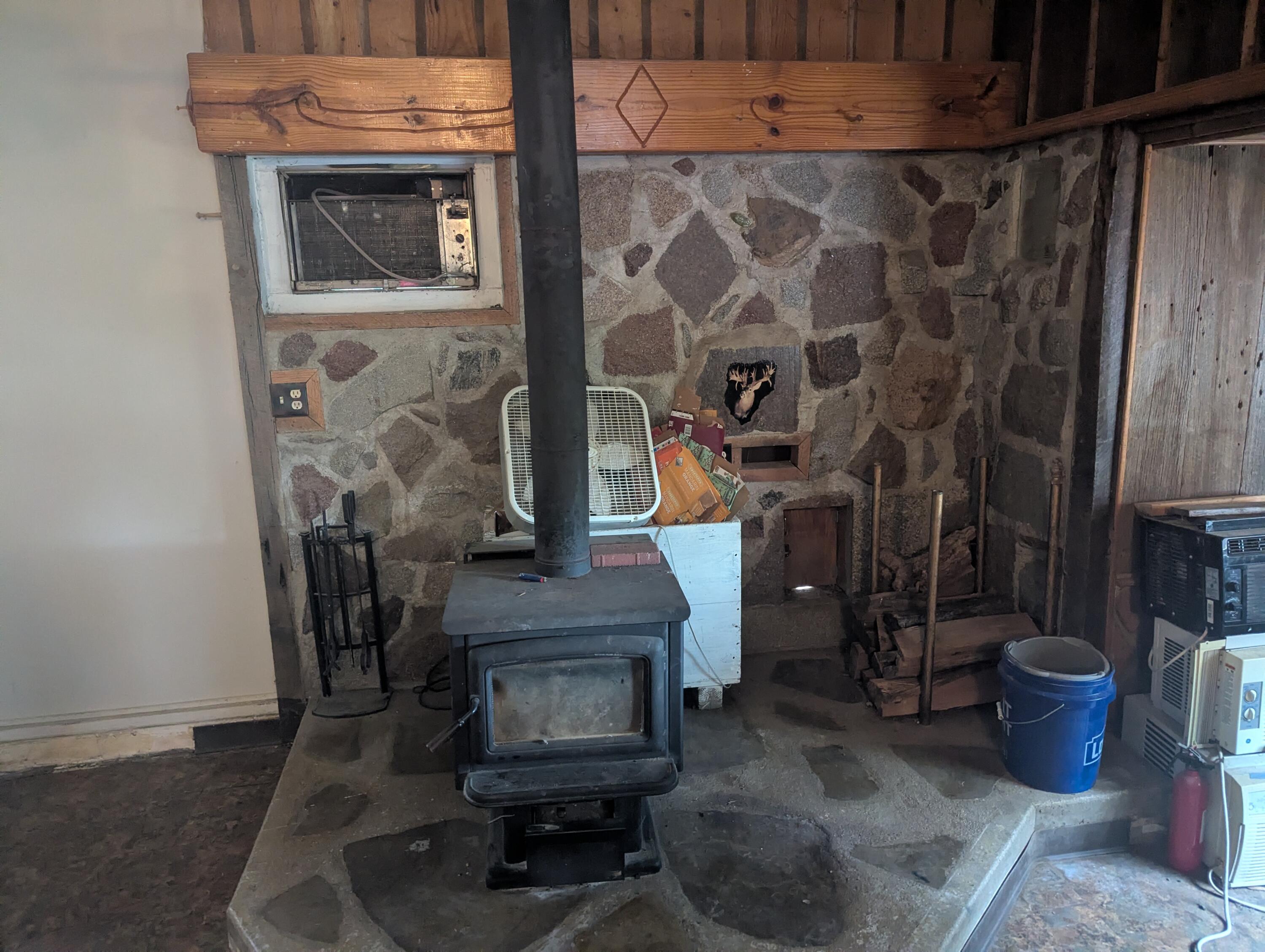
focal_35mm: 24
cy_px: 476
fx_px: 878
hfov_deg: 71.5
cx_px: 632
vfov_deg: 56.9
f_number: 1.85
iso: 2042
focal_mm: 6.81
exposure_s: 1/41.1
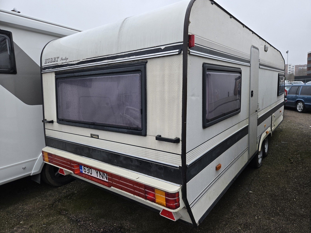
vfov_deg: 58.9
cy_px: 116
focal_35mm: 23
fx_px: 207
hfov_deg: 73.9
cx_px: 156
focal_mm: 5.4
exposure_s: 1/508
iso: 100
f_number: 1.8
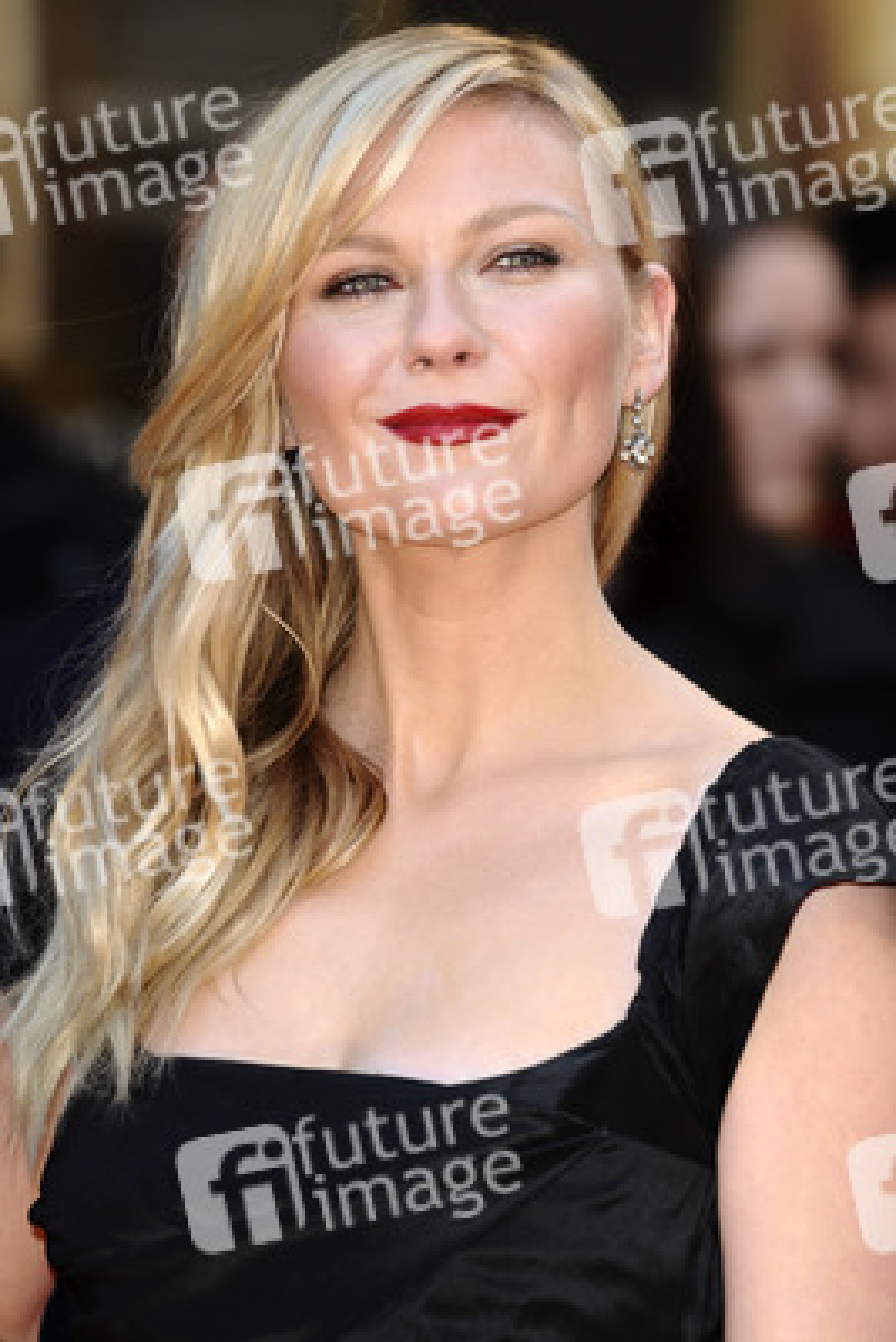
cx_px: 448
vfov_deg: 6.9
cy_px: 671
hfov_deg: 4.6
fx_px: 11189
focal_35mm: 300
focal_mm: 200
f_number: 4.5
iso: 320
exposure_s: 1/200
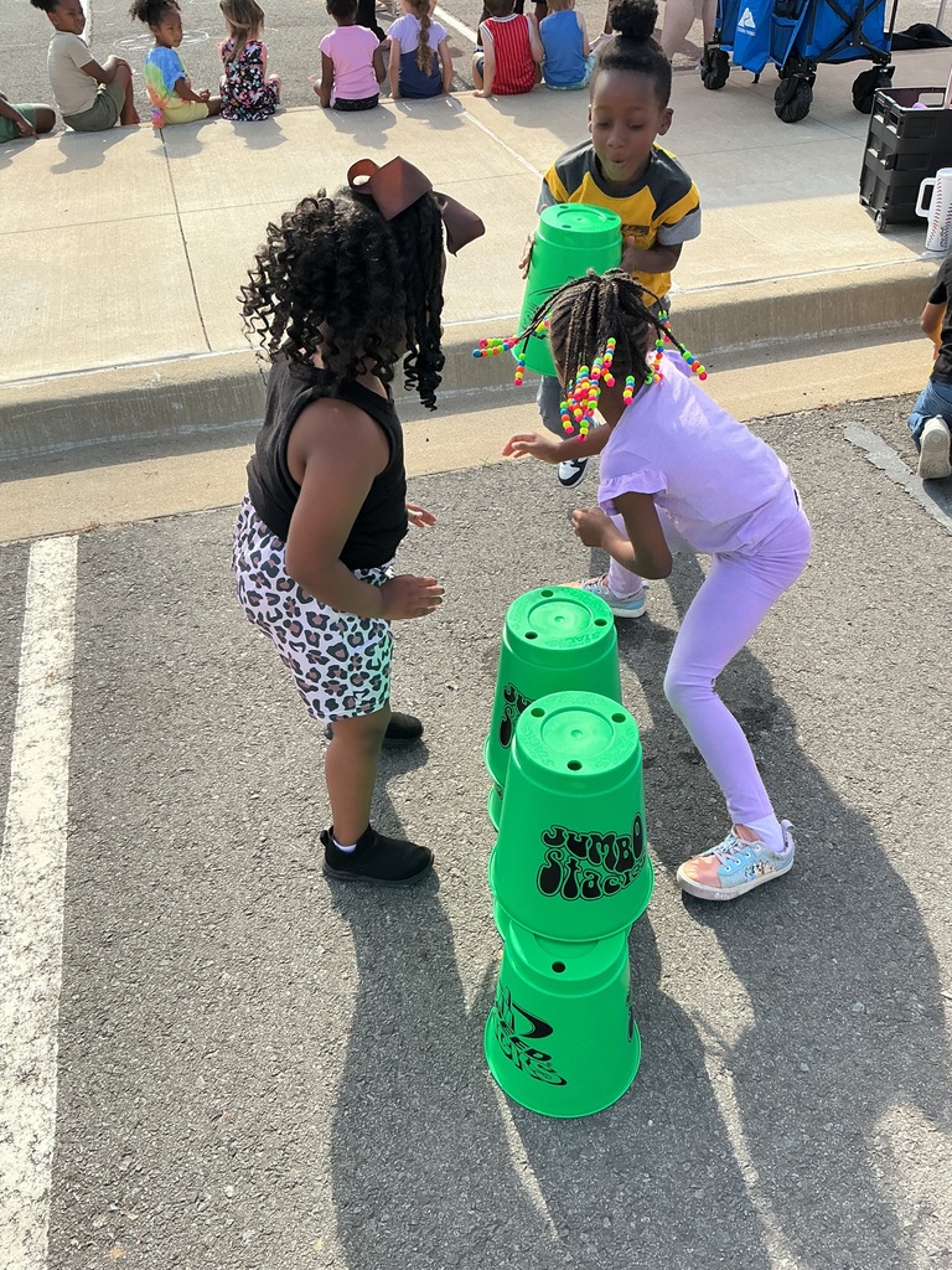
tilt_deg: -39.0
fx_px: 1063
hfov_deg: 48.2
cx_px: 476
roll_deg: +1.6
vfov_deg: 61.7
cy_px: 635
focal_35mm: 29
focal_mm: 3
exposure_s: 1/650
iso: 25
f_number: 1.8
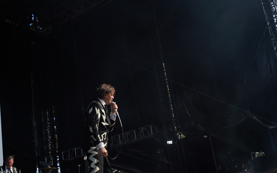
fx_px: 370
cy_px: 90
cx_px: 139
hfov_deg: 41.1
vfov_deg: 26.3
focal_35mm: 49
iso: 100
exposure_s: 1/250
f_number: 8
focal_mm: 48
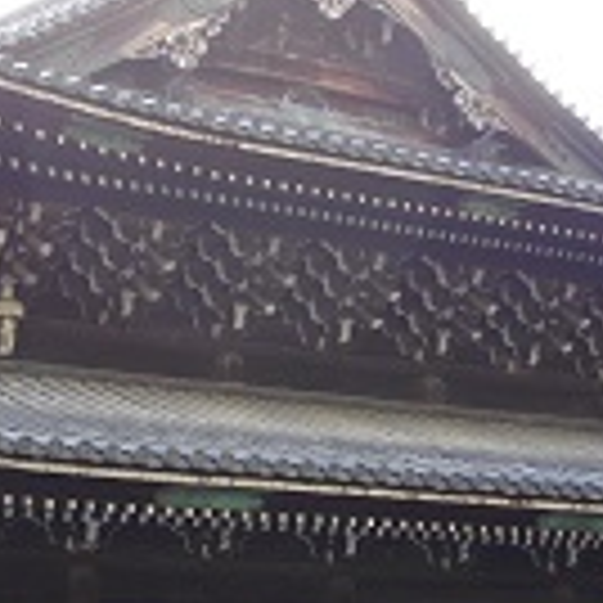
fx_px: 1616
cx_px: 254
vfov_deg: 21.1
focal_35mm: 82
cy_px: 382
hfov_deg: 21.1
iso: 118
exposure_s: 1/125
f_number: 2.9
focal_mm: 5.7
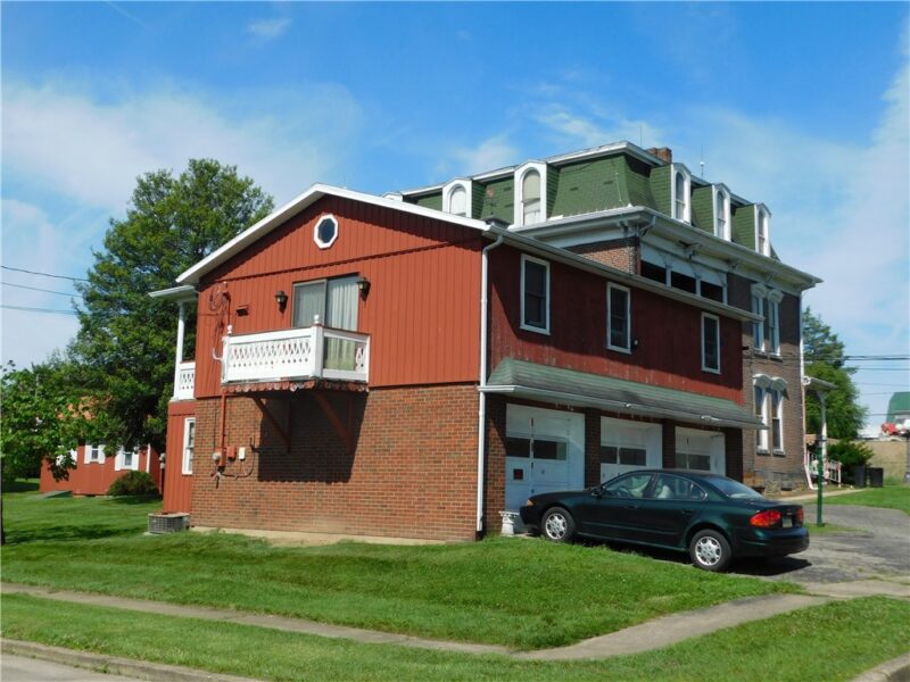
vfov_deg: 36.0
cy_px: 341
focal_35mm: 40
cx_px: 455
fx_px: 1052
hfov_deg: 46.8
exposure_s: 1/1500
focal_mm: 7.1
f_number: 3.6
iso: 125
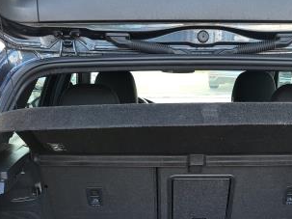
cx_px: 179
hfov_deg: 34.8
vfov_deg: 25.6
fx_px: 464
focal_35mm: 55
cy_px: 205
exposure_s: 1/120
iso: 64
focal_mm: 5.4
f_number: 1.8
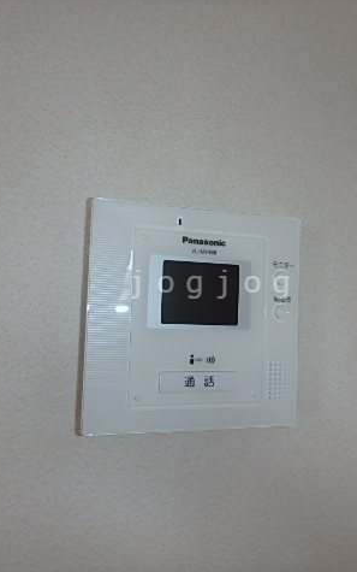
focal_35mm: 30
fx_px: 467
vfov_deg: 62.9
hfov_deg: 41.7
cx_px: 213
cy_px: 284
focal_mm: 3.7
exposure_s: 1/50
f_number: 3.5
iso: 125
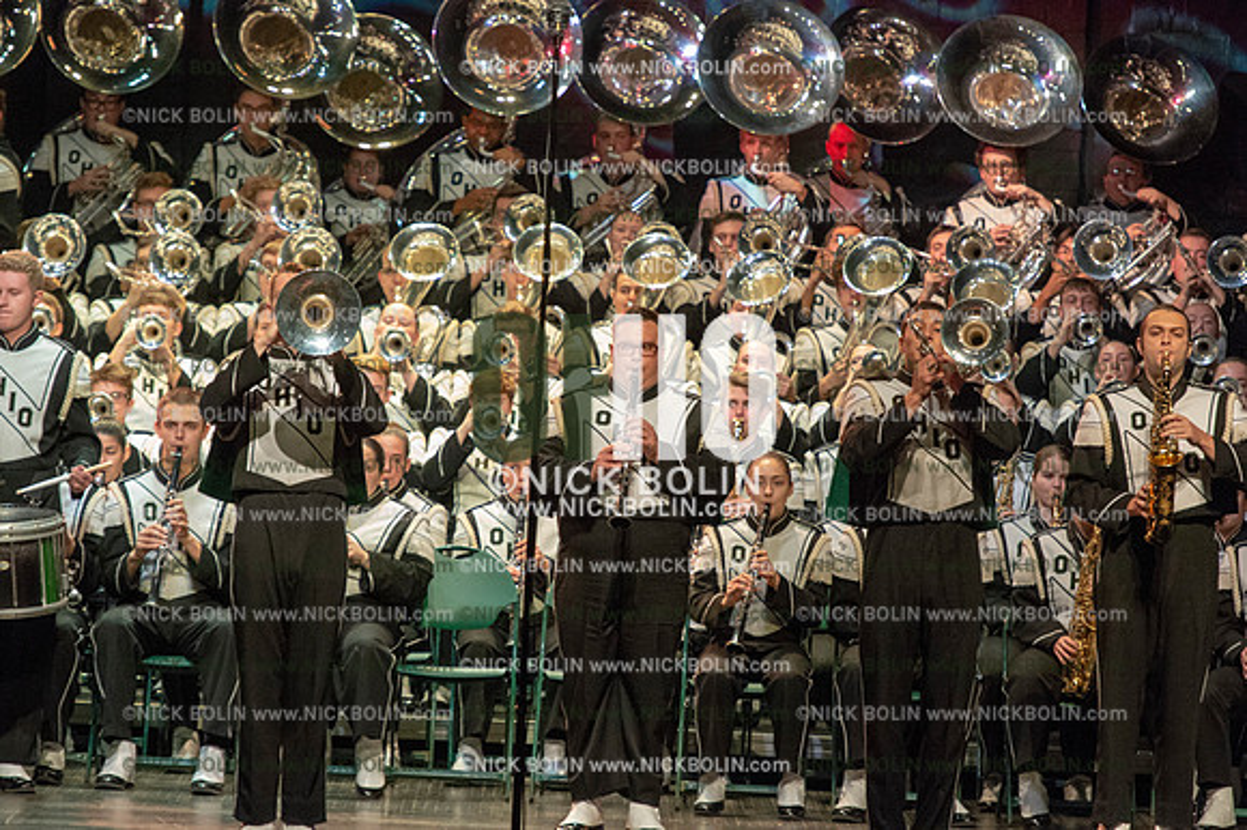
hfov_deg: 8.6
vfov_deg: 5.7
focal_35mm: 240
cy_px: 415
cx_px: 624
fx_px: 8308
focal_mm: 240
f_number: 5.6
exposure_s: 1/250
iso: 8000
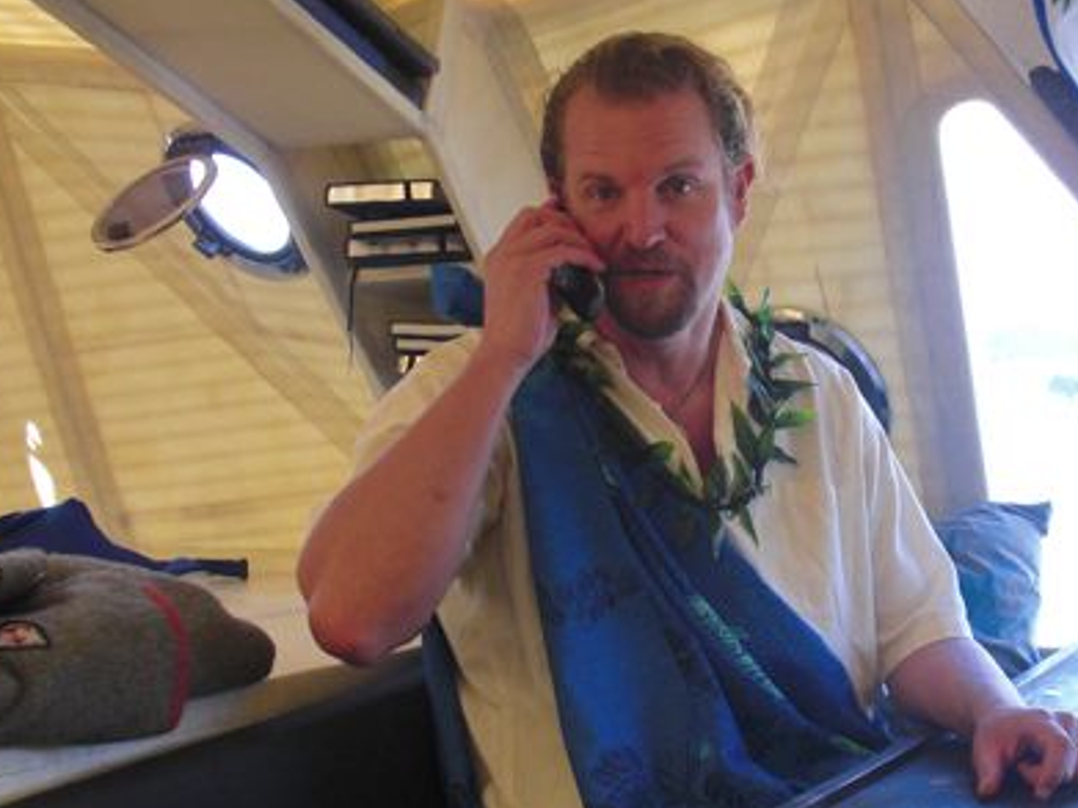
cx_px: 709
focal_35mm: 59
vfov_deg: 24.7
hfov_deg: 32.5
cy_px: 507
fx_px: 1837
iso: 100
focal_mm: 6.3
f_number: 2.8
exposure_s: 1/125
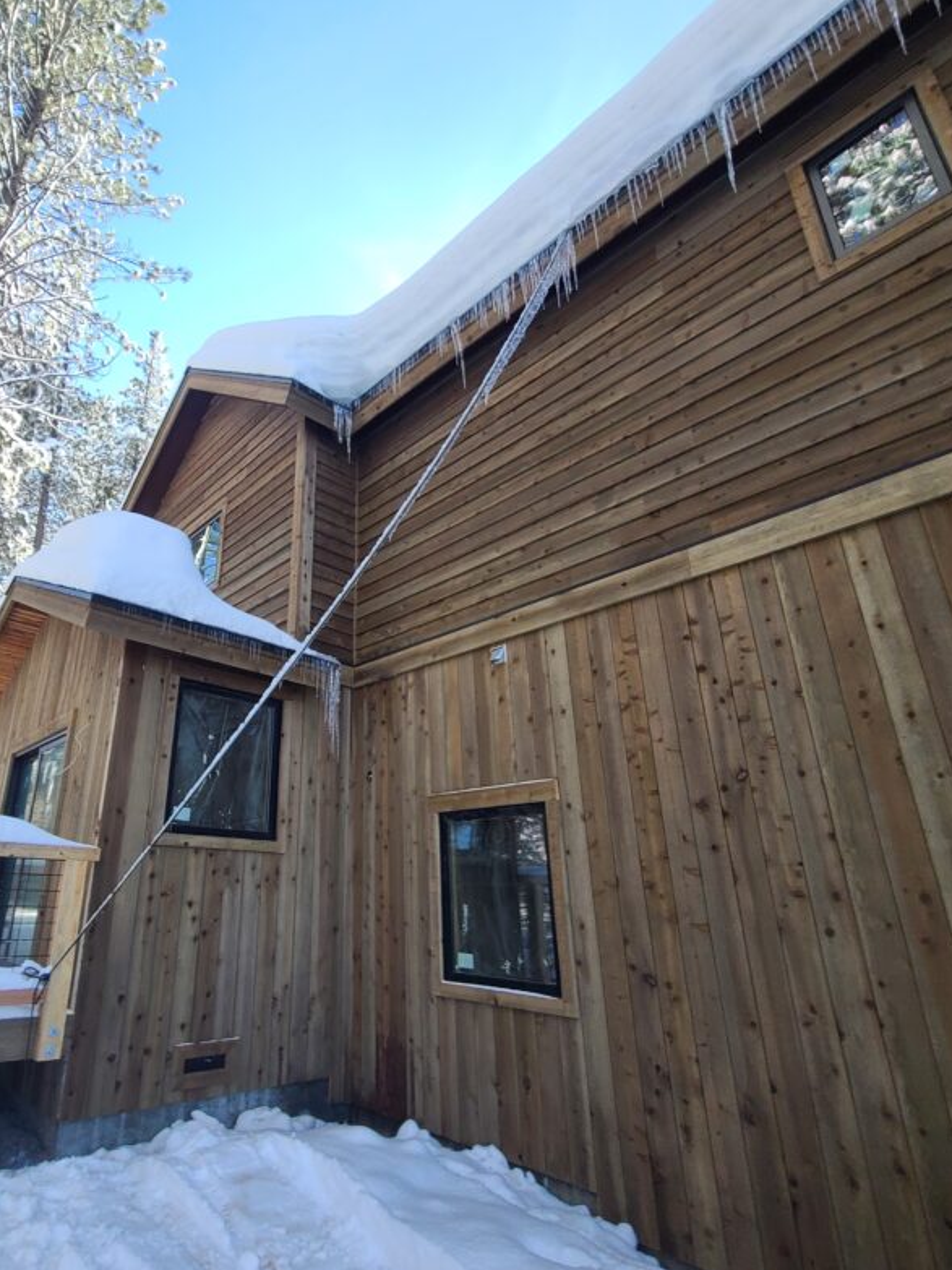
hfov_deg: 73.0
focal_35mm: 17
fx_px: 624
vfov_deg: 91.0
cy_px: 647
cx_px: 336
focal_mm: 2.2
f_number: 2.2
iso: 64
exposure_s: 1/247
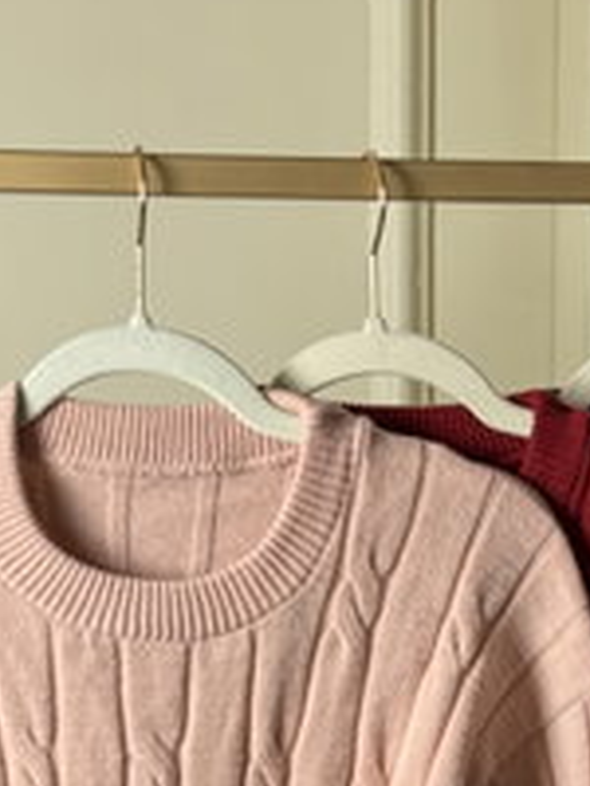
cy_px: 831
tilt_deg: -10.0
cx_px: 425
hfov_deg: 11.6
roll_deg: +0.3
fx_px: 2909
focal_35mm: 128
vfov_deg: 15.1
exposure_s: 1/100
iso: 160
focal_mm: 6.76
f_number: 1.78
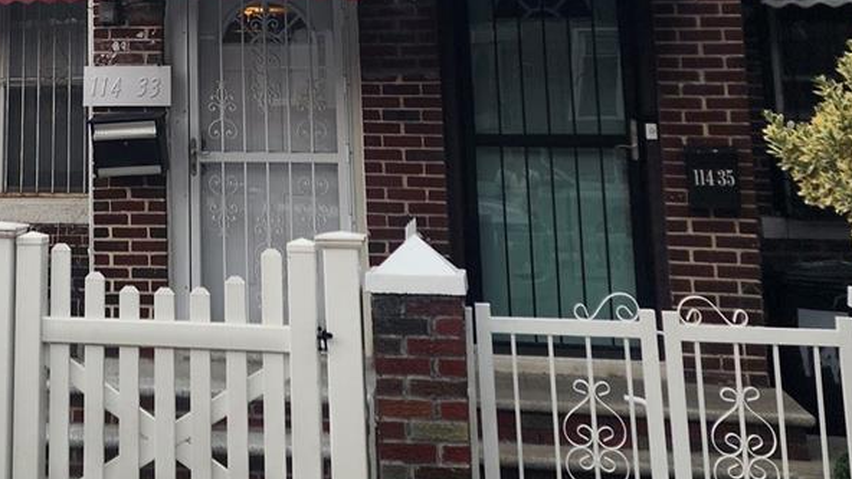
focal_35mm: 65
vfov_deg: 17.3
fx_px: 1468
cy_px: -152
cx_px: 108
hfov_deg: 31.1
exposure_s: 1/313
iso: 12
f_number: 1.8
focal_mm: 6.4
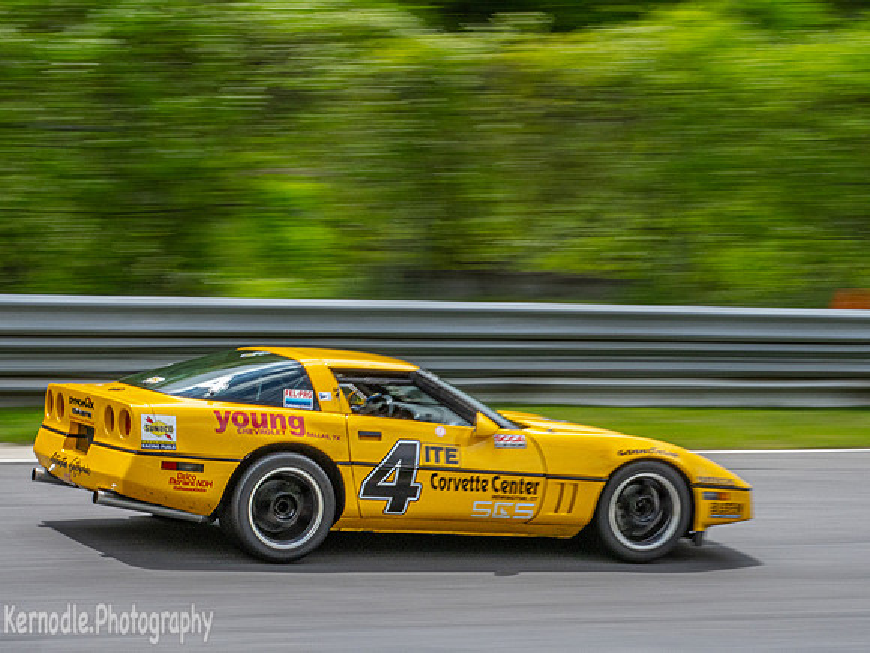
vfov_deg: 12.4
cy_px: 321
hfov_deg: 16.5
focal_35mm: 119
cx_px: 398
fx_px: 3001
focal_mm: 55
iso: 320
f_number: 22
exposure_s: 1/125
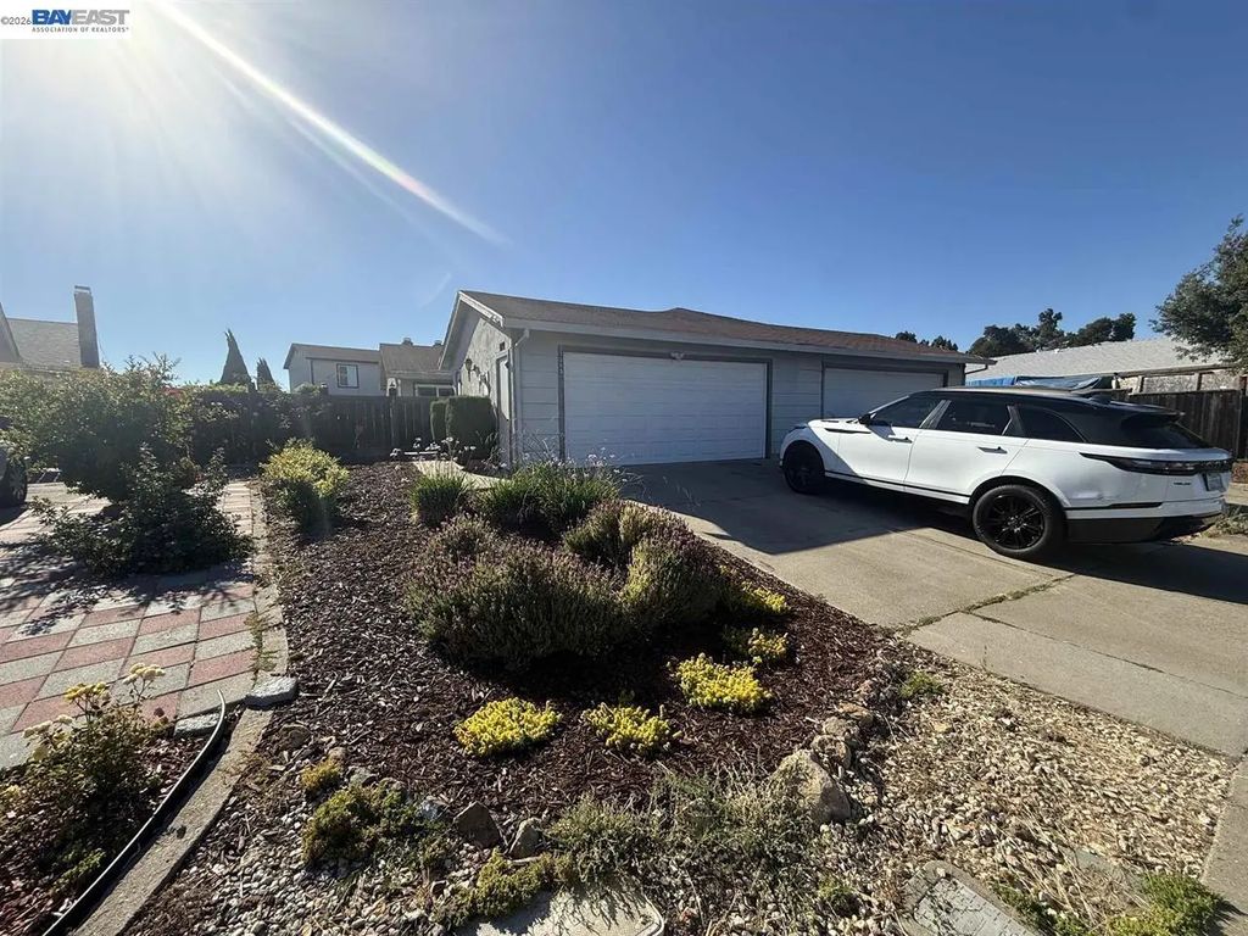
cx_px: 624
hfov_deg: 102.1
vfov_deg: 85.7
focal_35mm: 14
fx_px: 505
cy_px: 468
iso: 64
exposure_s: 1/1613
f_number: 2.2
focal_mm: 2.22
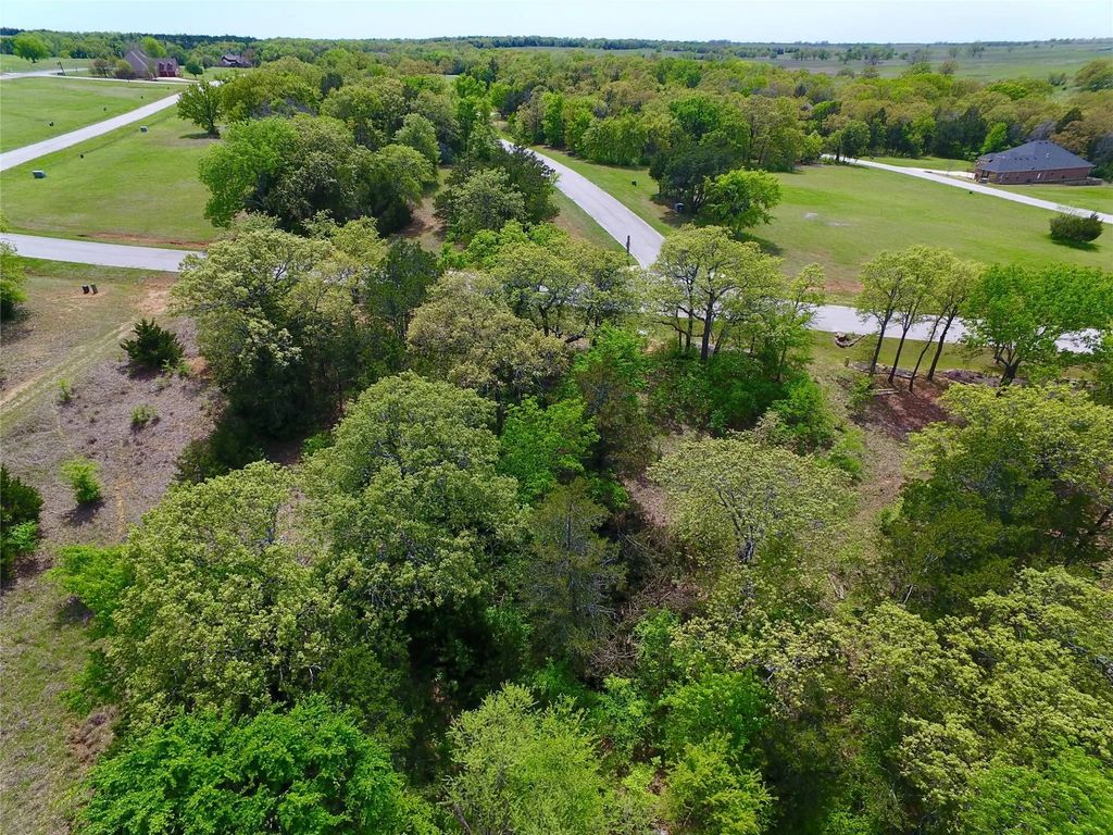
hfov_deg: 81.7
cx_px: 556
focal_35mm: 20
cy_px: 418
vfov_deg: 66.0
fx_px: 643
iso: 100
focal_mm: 3.61
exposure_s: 1/657
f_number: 2.8
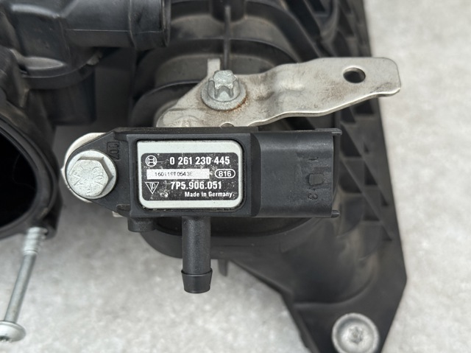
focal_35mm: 48
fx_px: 653
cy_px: 176
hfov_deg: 39.7
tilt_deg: -50.3
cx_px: 236
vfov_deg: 30.2
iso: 200
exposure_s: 1/60
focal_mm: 6.76
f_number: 1.78
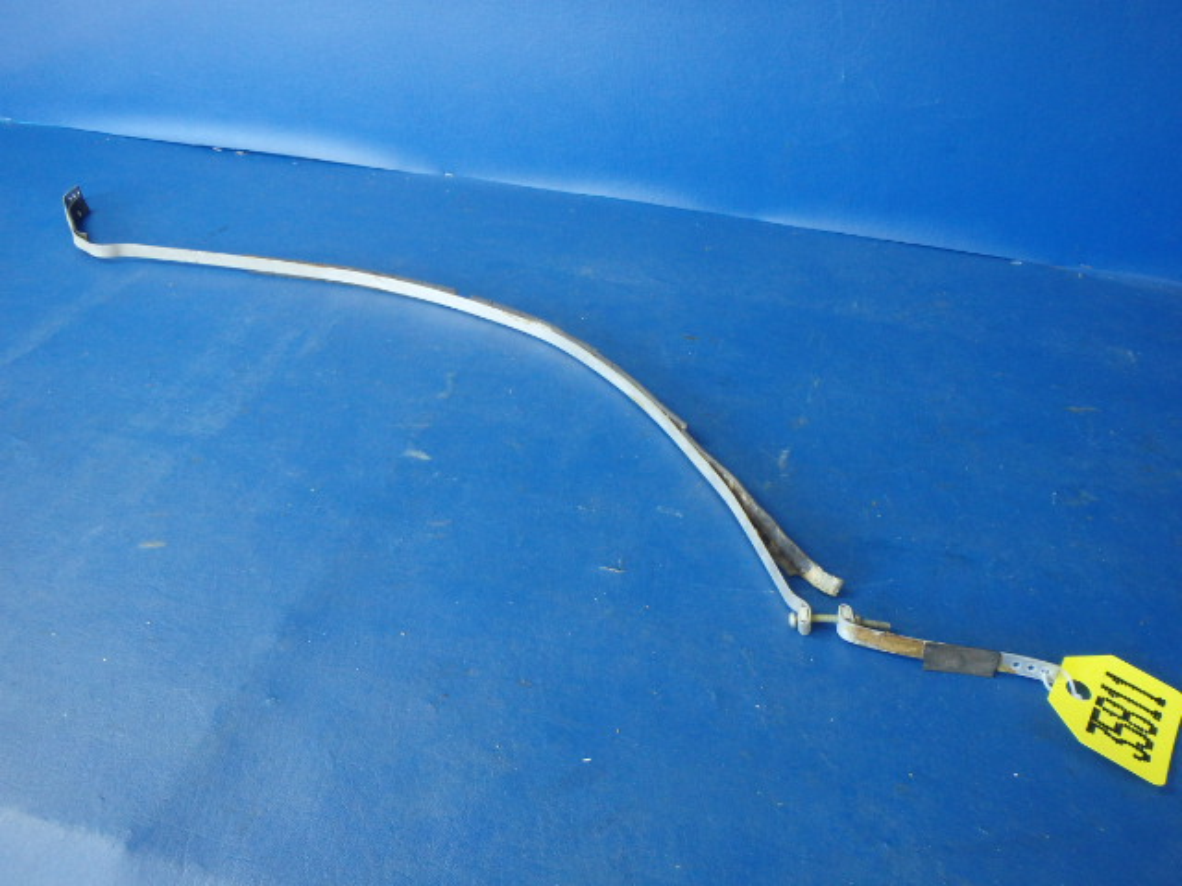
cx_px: 591
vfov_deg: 49.7
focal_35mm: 28
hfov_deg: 63.4
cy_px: 443
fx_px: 956
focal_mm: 5
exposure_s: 1/30
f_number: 3.9
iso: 320
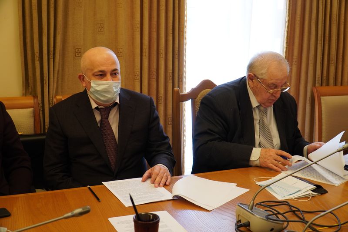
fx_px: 449
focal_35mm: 46
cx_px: 174
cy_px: 116
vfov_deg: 28.9
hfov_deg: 42.3
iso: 640
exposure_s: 1/50
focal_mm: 31
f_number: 4
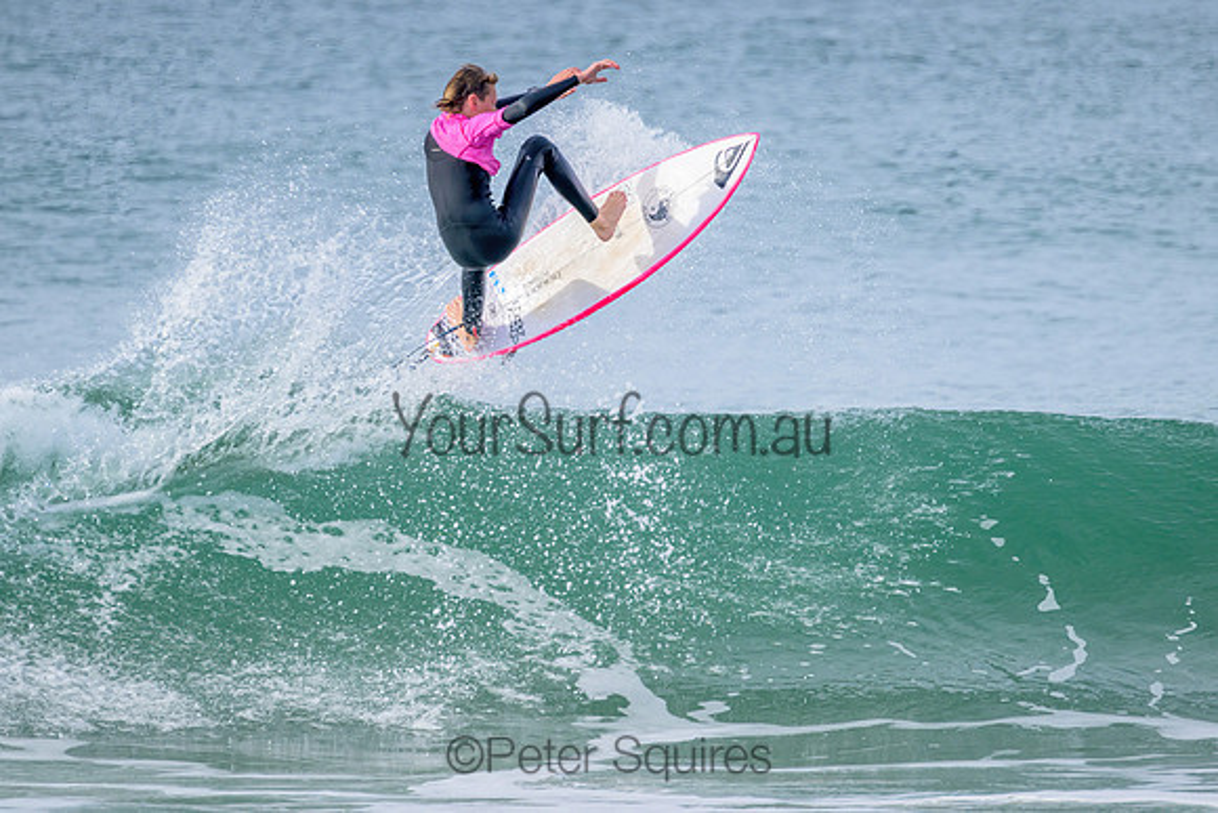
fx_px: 31205
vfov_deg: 1.5
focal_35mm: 922
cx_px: 656
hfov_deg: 2.2
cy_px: 404
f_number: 11
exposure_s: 1/800
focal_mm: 800
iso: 900
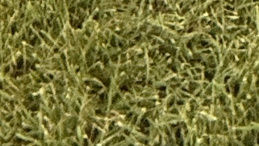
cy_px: -1004
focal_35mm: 156
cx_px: 664
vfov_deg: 3.9
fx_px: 1072
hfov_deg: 11.1
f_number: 2.2
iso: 64
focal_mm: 2.22
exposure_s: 1/99
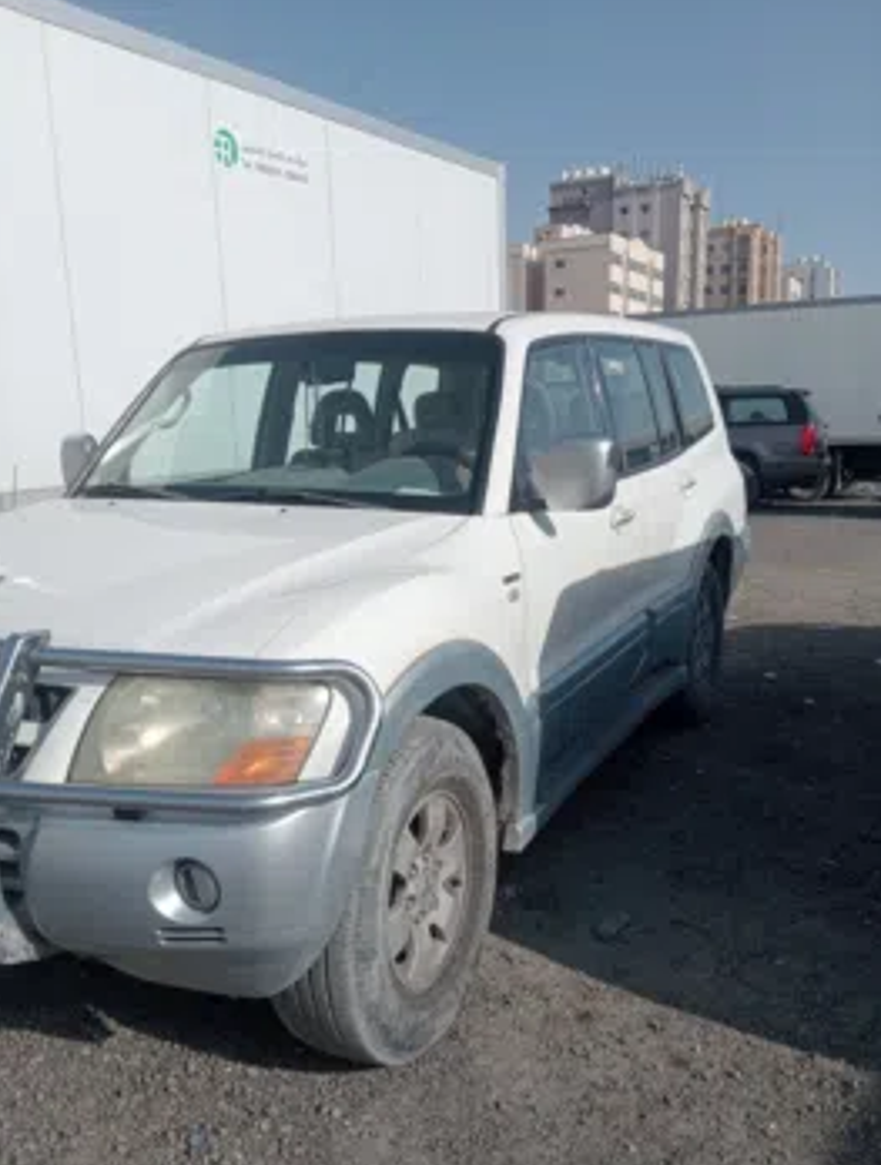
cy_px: 613
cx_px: 409
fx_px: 1081
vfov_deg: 56.7
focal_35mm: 32
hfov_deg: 44.3
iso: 114
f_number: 1.8
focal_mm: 4.04
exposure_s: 1/1193
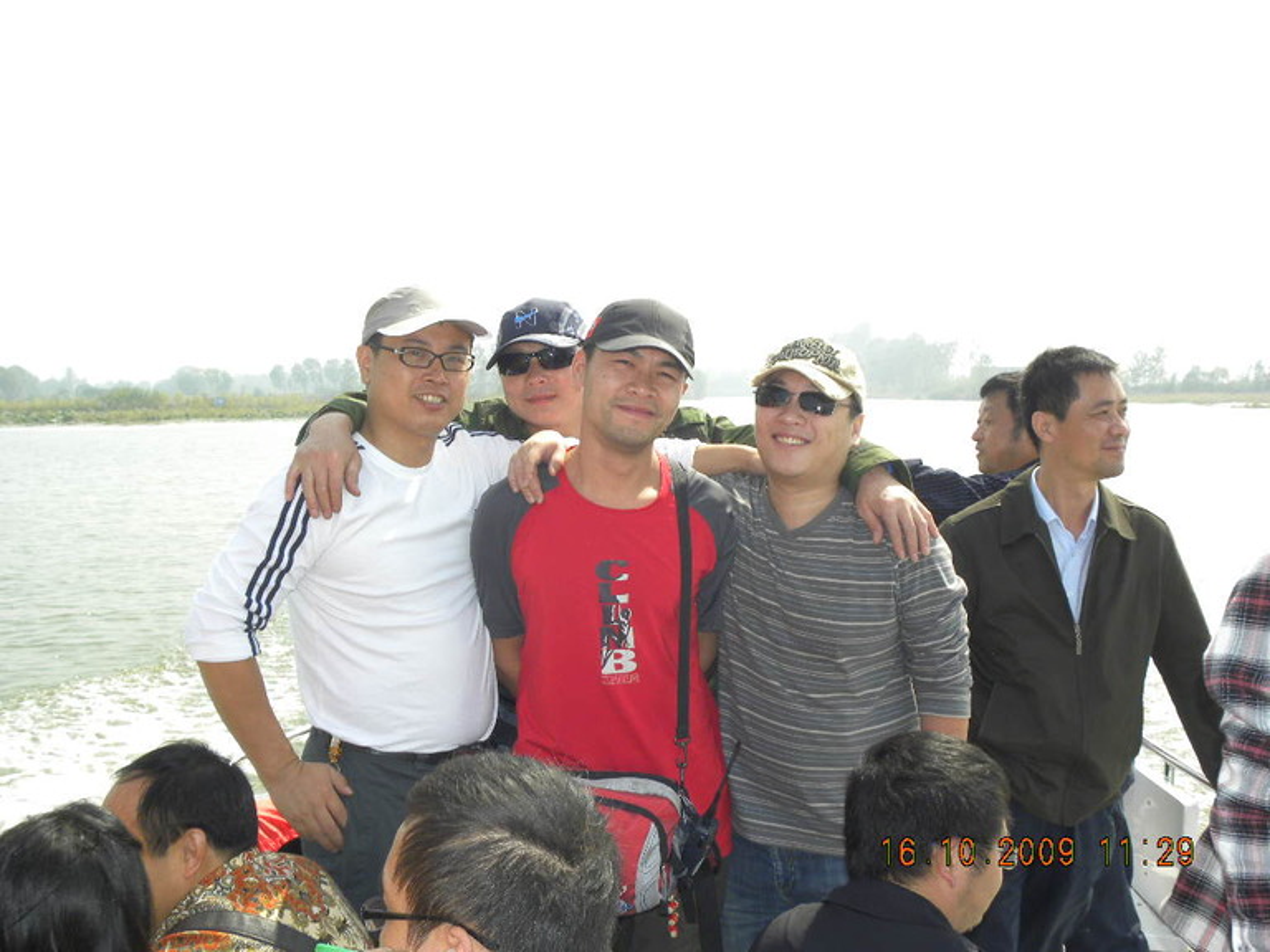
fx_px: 1357
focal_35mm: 37
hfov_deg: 50.1
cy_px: 476
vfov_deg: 38.7
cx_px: 635
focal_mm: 6.6
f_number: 5
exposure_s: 1/318
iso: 91
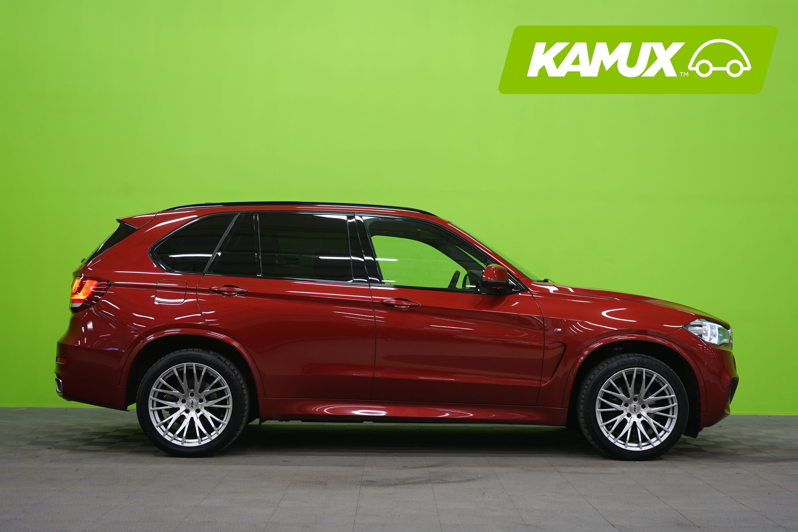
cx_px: 399
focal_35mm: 47
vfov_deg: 28.6
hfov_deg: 41.9
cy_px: 266
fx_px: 1042
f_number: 5
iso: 400
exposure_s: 1/8
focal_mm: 47
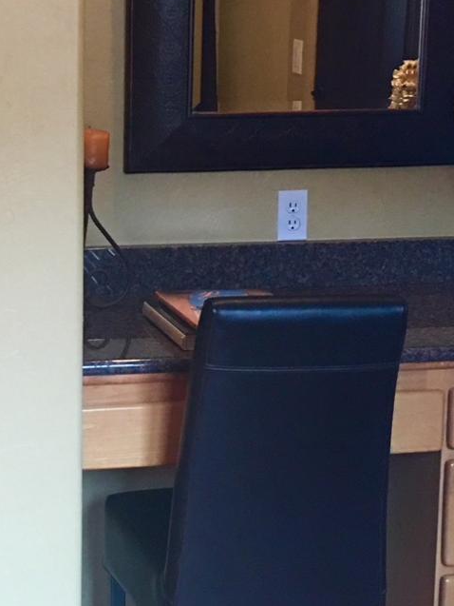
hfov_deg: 16.0
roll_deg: -0.6
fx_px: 1591
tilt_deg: -8.8
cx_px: 27
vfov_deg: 21.5
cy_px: 221
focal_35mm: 91
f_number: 2.2
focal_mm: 4.15
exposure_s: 1/15
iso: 64
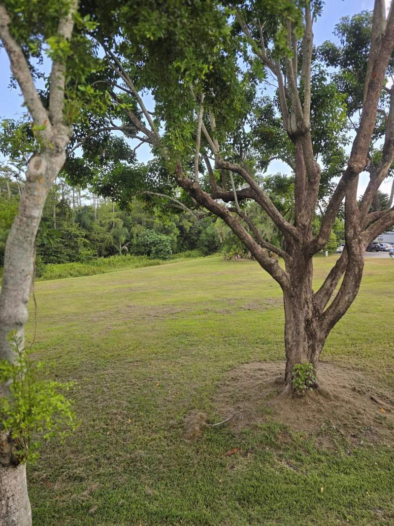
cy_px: 263
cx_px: 197
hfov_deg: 58.9
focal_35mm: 23
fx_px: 349
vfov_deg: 73.9
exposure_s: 1/359
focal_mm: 6.3
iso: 25
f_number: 1.7
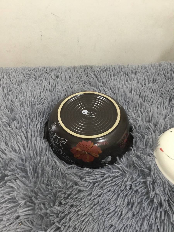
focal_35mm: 31
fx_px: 208
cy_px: 116
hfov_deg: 45.4
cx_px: 87
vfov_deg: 58.4
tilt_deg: -47.6
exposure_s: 1/33
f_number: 2.4
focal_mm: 3.3
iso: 125
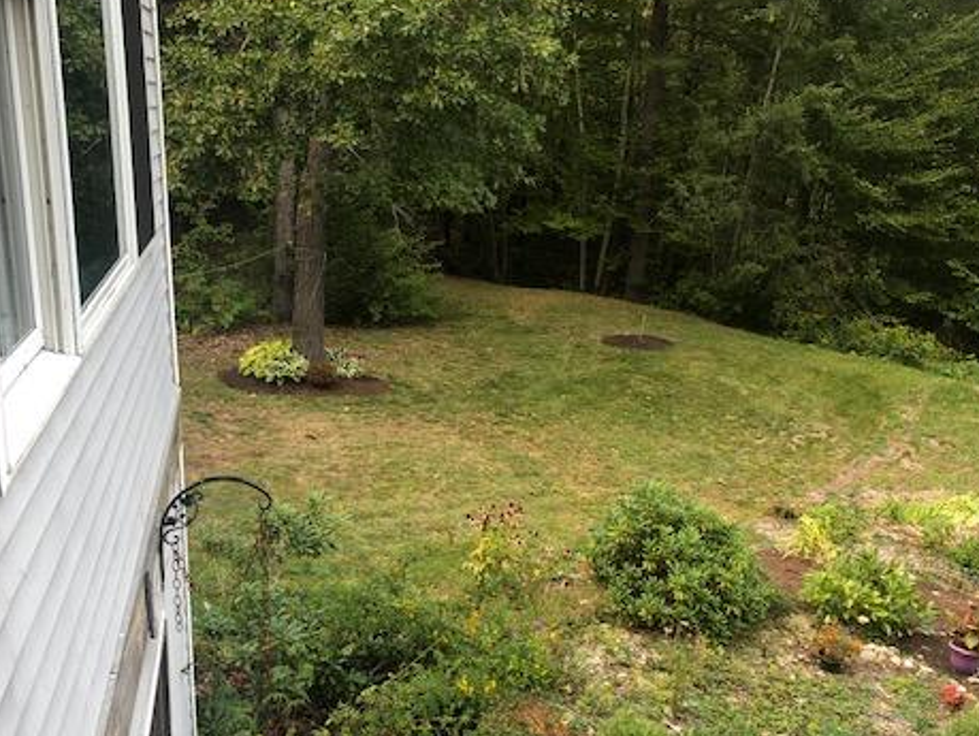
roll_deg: -1.3
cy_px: 480
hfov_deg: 47.8
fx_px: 1104
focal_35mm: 39
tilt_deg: -18.9
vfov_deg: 36.6
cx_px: 495
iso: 32
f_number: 1.8
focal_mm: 3.99
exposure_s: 1/120
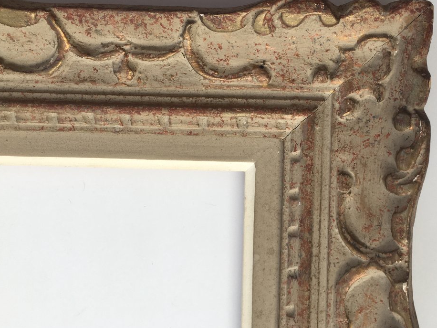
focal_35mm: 38
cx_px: 251
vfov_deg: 37.5
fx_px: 480
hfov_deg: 48.8
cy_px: 128
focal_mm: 4.15
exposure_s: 1/100
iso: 25
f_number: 2.2
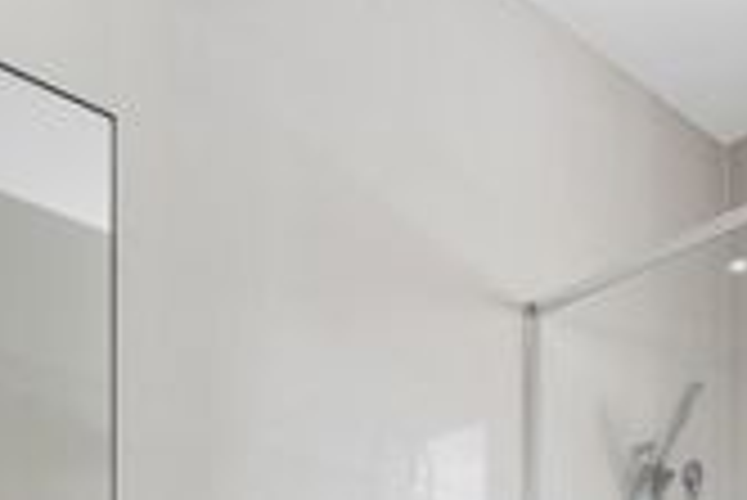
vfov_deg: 23.9
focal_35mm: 48
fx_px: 997
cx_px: 369
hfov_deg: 41.1
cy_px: 691
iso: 250
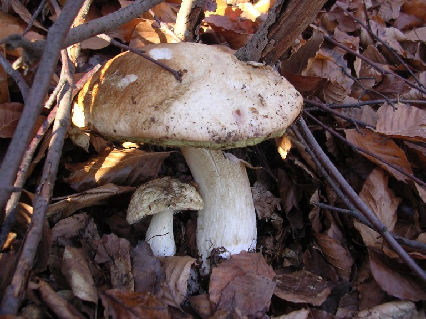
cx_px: 213
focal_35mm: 38
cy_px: 160
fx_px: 468
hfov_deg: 49.0
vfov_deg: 37.7
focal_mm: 5.8
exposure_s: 1/39
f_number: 2.8
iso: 100
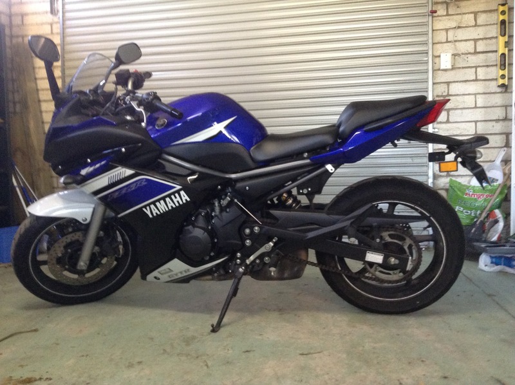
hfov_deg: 55.4
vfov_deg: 42.9
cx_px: 258
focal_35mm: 33
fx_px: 490
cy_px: 192
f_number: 2.4
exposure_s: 1/15
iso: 200
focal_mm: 3.3
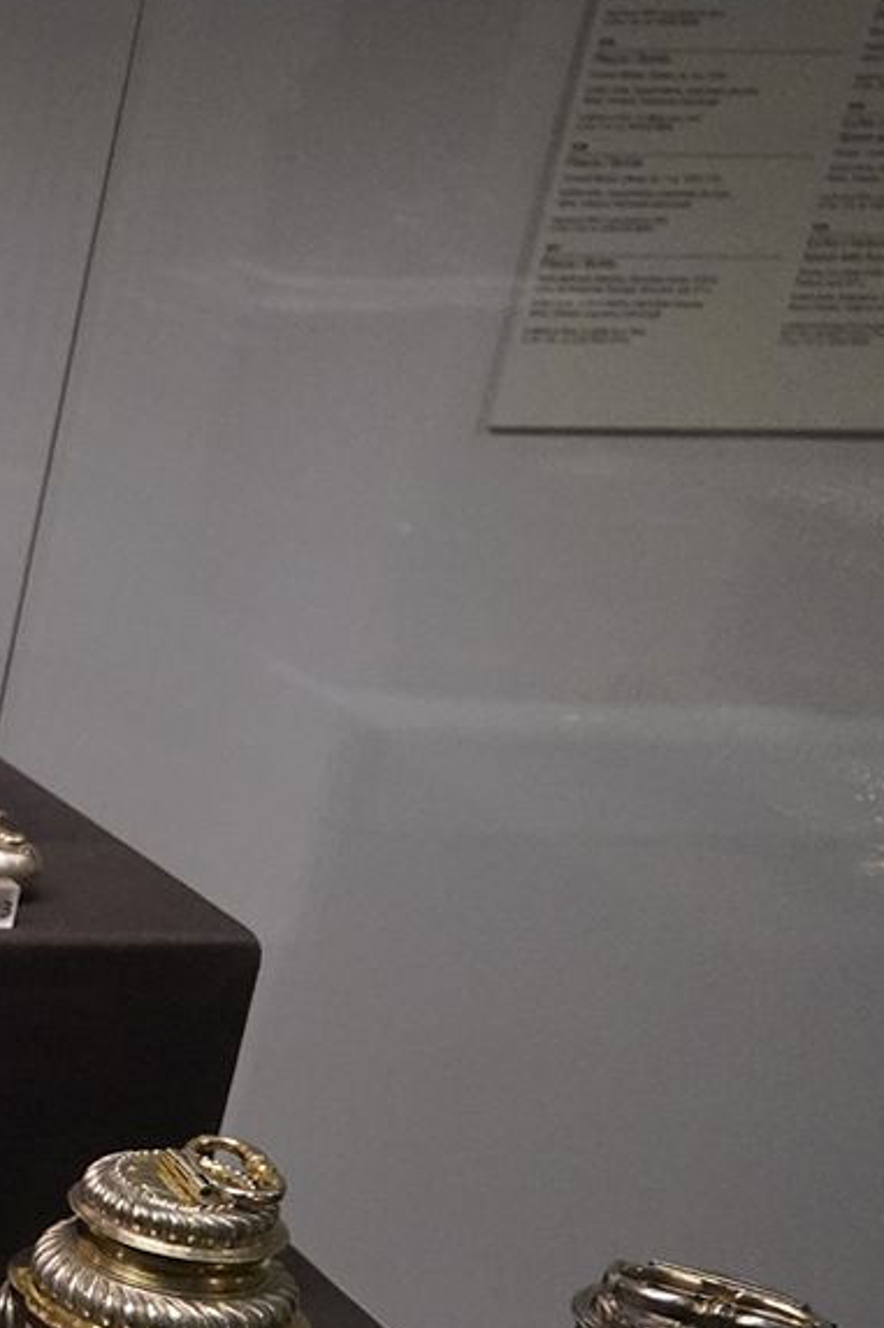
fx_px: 3096
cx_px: -1376
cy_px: 1068
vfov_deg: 23.8
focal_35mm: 84
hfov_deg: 12.2
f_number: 5
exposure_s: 1/80
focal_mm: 24
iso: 3200
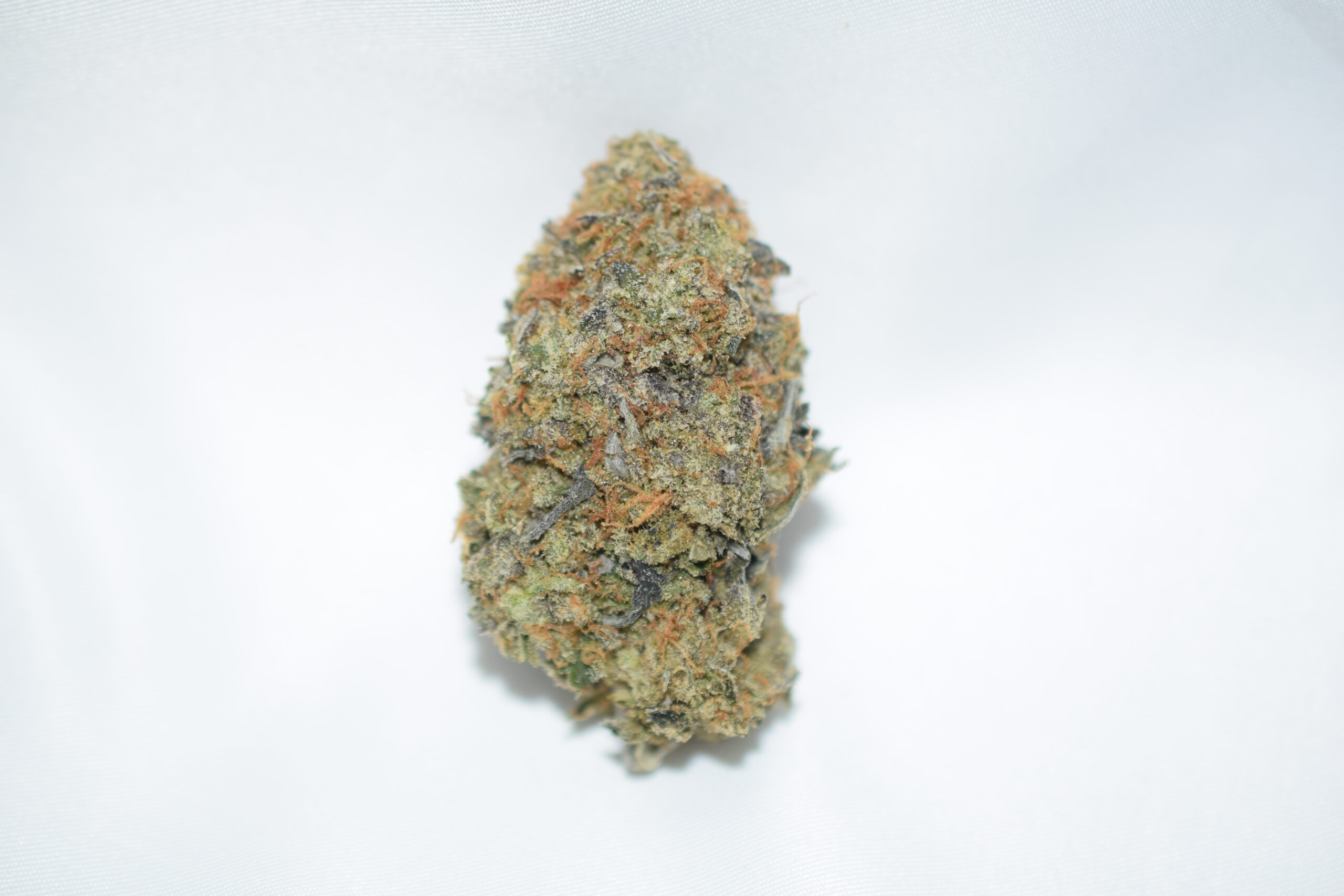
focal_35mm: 60
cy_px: 448
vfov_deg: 22.6
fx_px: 2240
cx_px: 672
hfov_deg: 33.4
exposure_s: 1/60
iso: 100
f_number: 3.2
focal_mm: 40
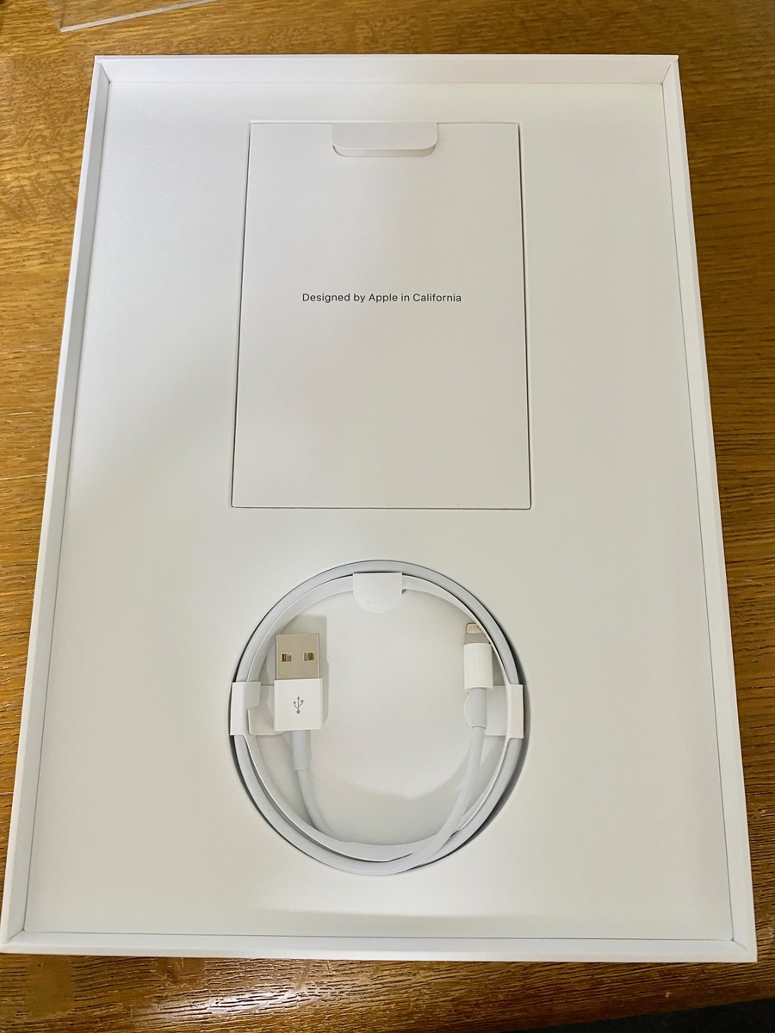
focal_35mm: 26
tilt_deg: -76.7
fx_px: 776
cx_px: 388
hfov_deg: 53.1
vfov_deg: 67.3
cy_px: 516
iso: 200
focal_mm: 4.25
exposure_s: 1/60
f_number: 1.8
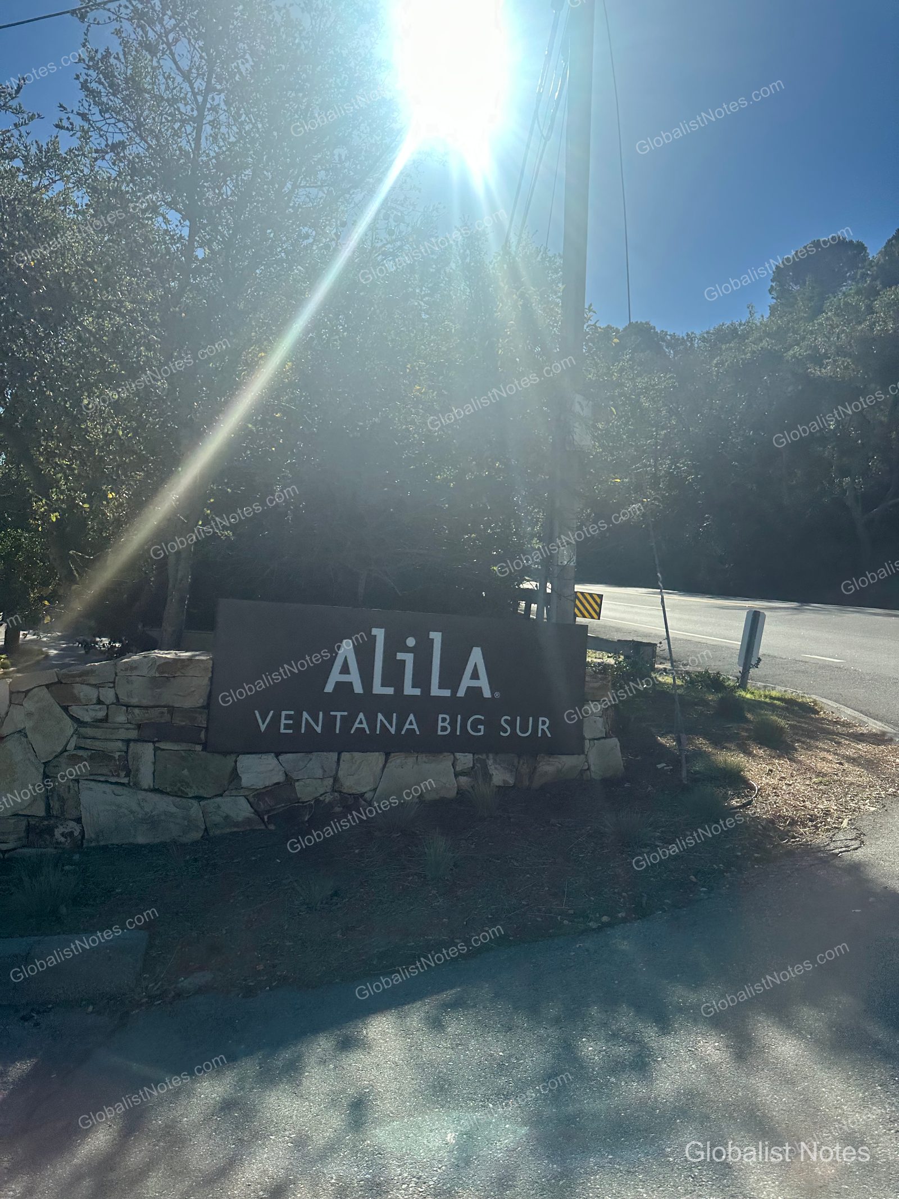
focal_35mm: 24
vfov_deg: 71.6
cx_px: 450
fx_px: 831
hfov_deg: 56.8
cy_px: 600
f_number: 1.78
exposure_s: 1/6623
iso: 80
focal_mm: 6.86
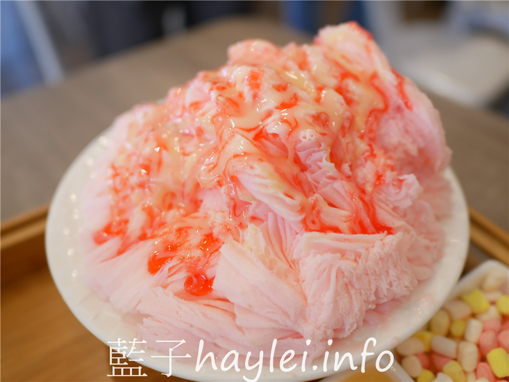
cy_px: 191
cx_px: 254
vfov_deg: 46.8
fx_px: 441
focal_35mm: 30
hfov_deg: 60.0
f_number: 1.7
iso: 200
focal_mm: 15
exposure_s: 1/80
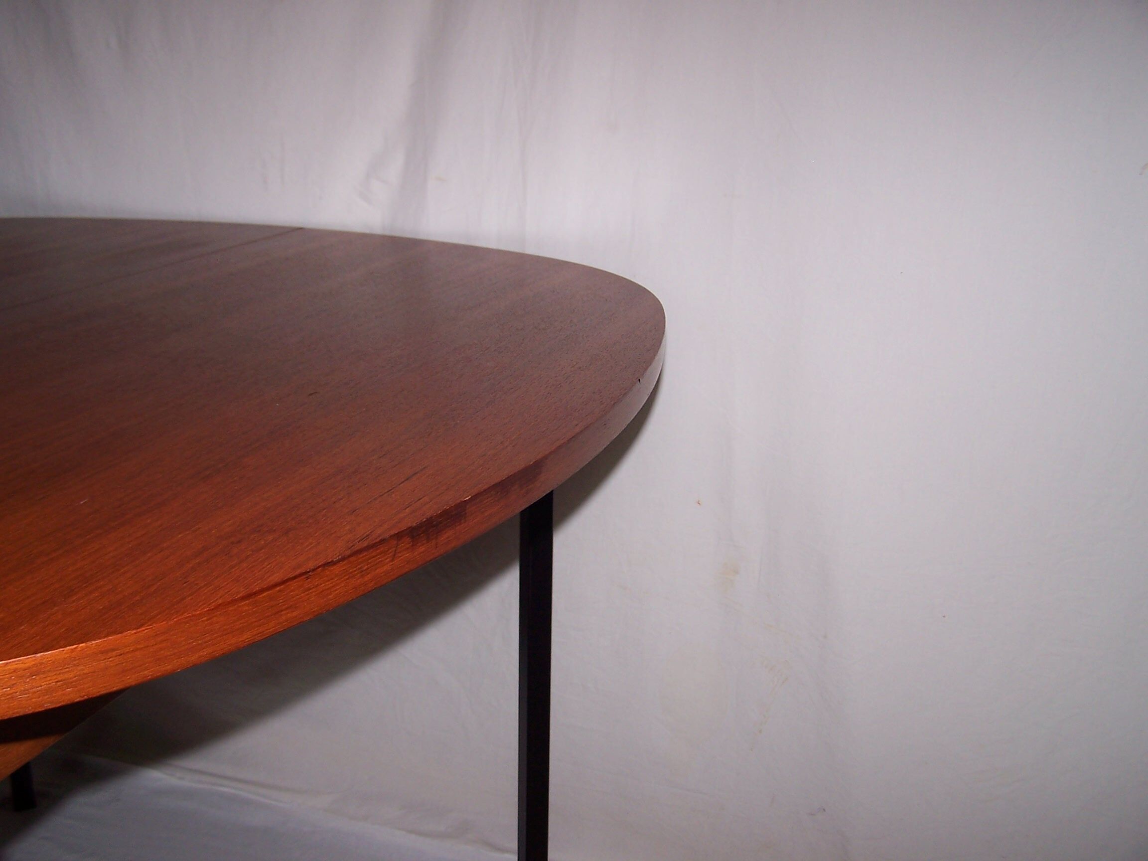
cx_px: 574
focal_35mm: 38
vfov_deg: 37.7
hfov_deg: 49.0
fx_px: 1260
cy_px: 430
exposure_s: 1/60
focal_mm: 6.3
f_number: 2.8
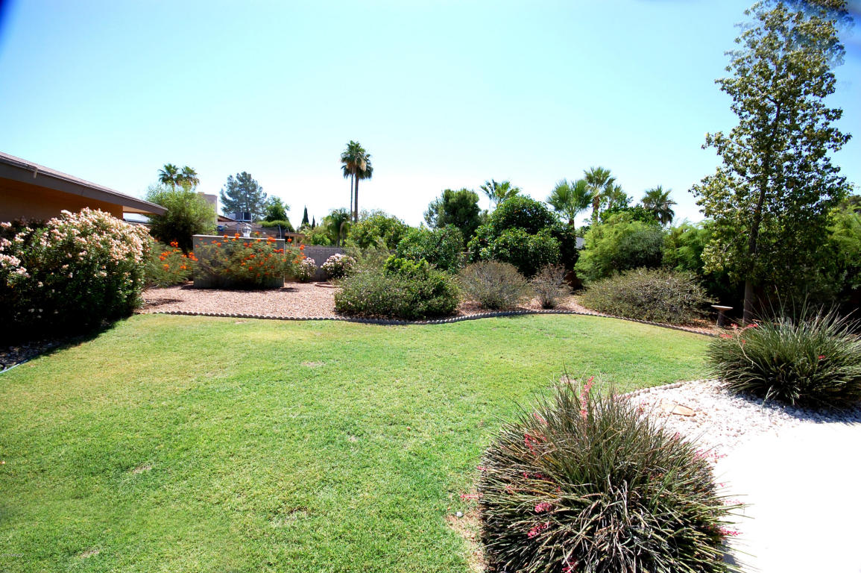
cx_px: 430
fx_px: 358
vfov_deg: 77.2
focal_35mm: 15
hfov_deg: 100.4
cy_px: 286
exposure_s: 1/320
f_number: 9
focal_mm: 10
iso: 200
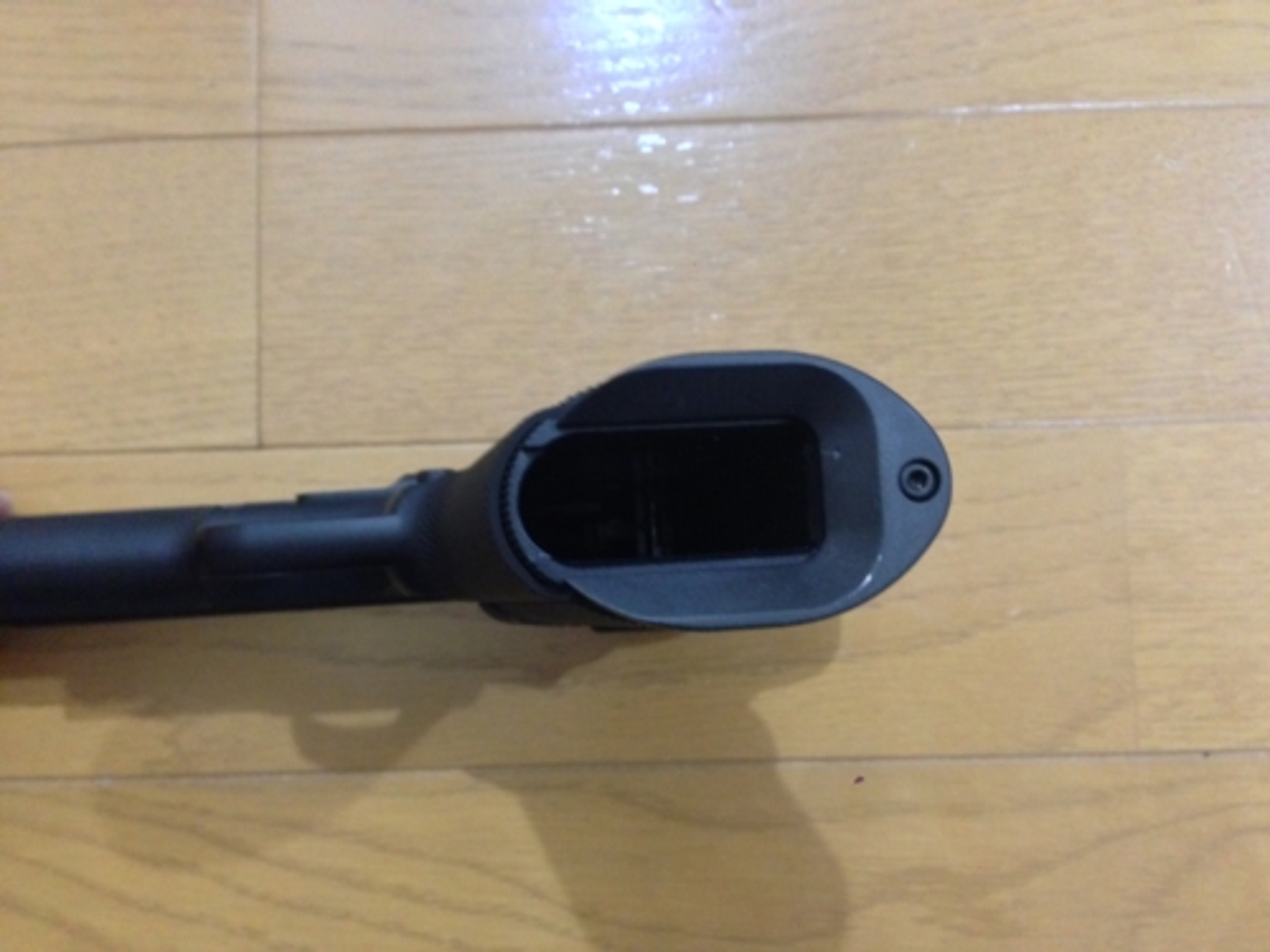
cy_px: 476
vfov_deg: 42.9
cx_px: 635
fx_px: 1211
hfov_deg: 55.4
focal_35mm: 33
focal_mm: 4.12
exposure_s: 1/15
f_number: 2.4
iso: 640
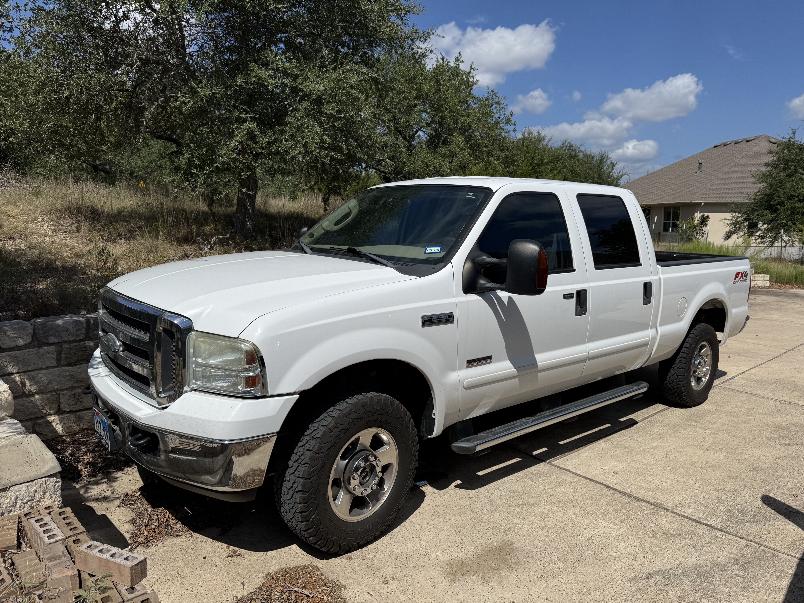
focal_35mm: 24
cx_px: 402
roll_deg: +0.3
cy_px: 302
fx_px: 557
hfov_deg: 71.6
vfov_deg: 56.8
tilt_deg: -6.9
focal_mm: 6.76
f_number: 1.78
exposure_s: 1/10309
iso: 80
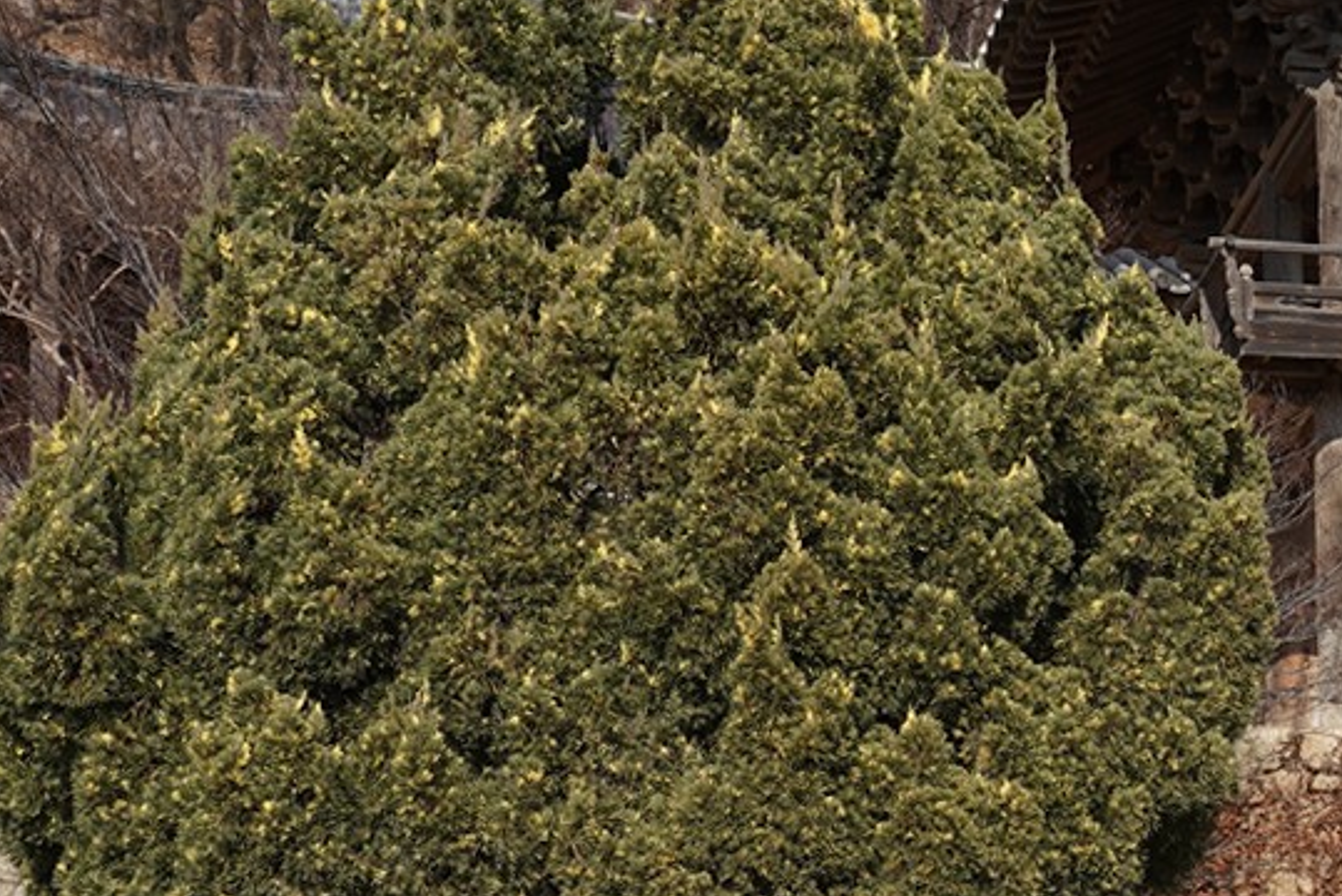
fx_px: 4289
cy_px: 968
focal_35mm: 115
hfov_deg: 16.3
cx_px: 2009
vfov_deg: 11.8
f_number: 14
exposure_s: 1/100
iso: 100
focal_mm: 31
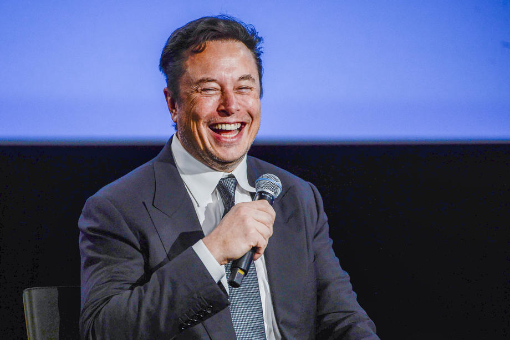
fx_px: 5662
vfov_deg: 3.4
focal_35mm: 400
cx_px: 255
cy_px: 170
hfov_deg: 5.2
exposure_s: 1/200
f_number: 4
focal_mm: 400
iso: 1600
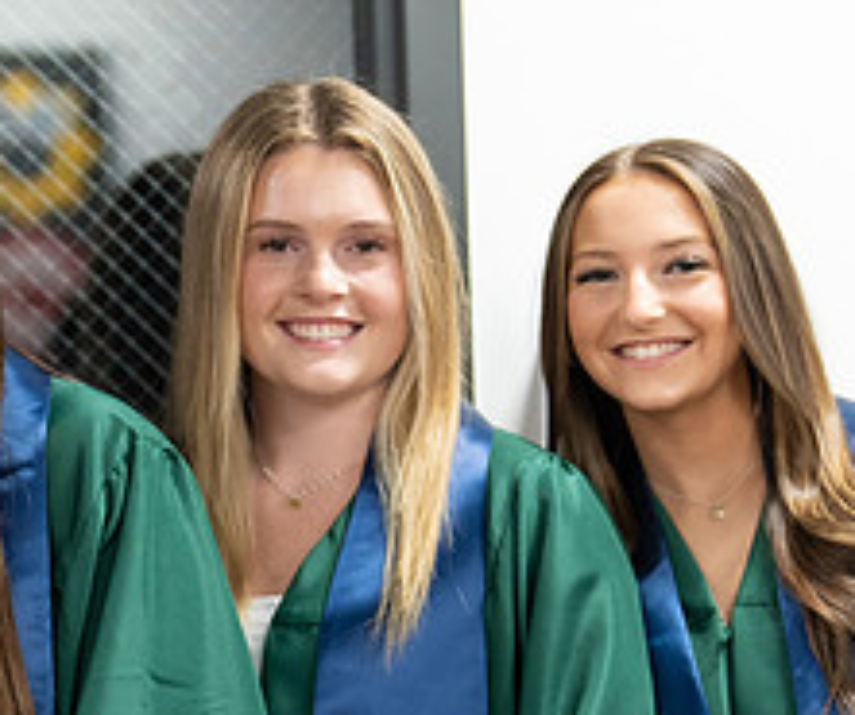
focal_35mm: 152
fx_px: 3917
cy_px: 778
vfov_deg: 10.3
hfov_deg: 12.4
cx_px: 222
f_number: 1.2
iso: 640
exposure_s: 1/320
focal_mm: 50
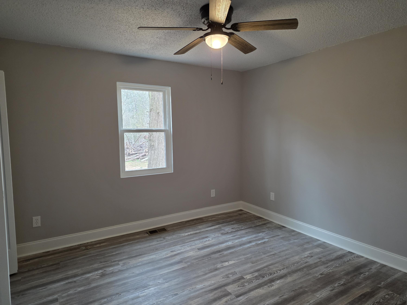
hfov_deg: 73.9
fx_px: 270
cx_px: 204
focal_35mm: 23
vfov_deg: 58.9
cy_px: 152
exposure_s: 1/120
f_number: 1.7
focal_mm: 6.25
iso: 400
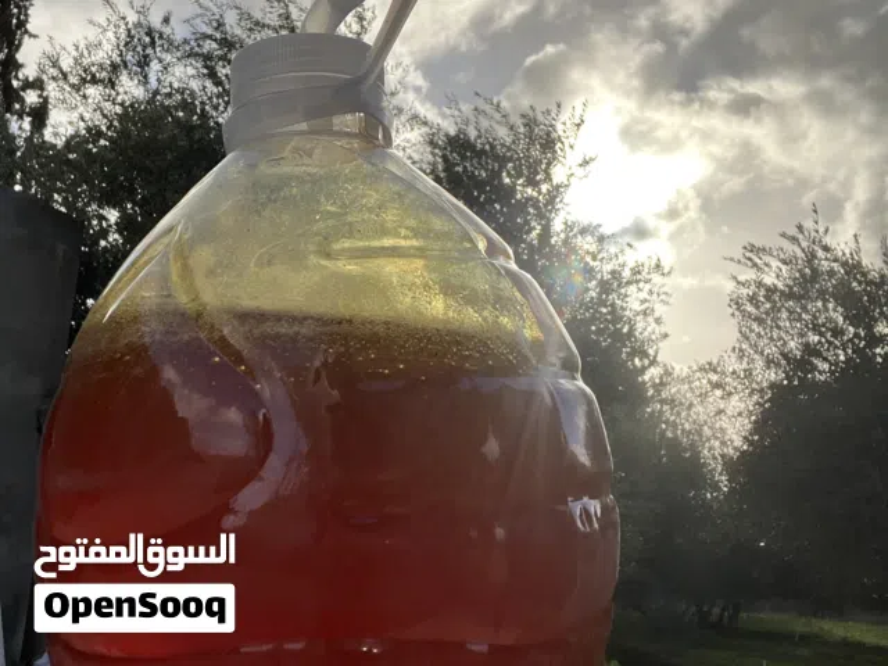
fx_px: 770
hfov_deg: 60.0
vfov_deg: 46.8
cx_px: 444
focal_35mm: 30
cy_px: 333
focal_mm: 2.71
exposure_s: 1/1684
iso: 32
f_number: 2.2
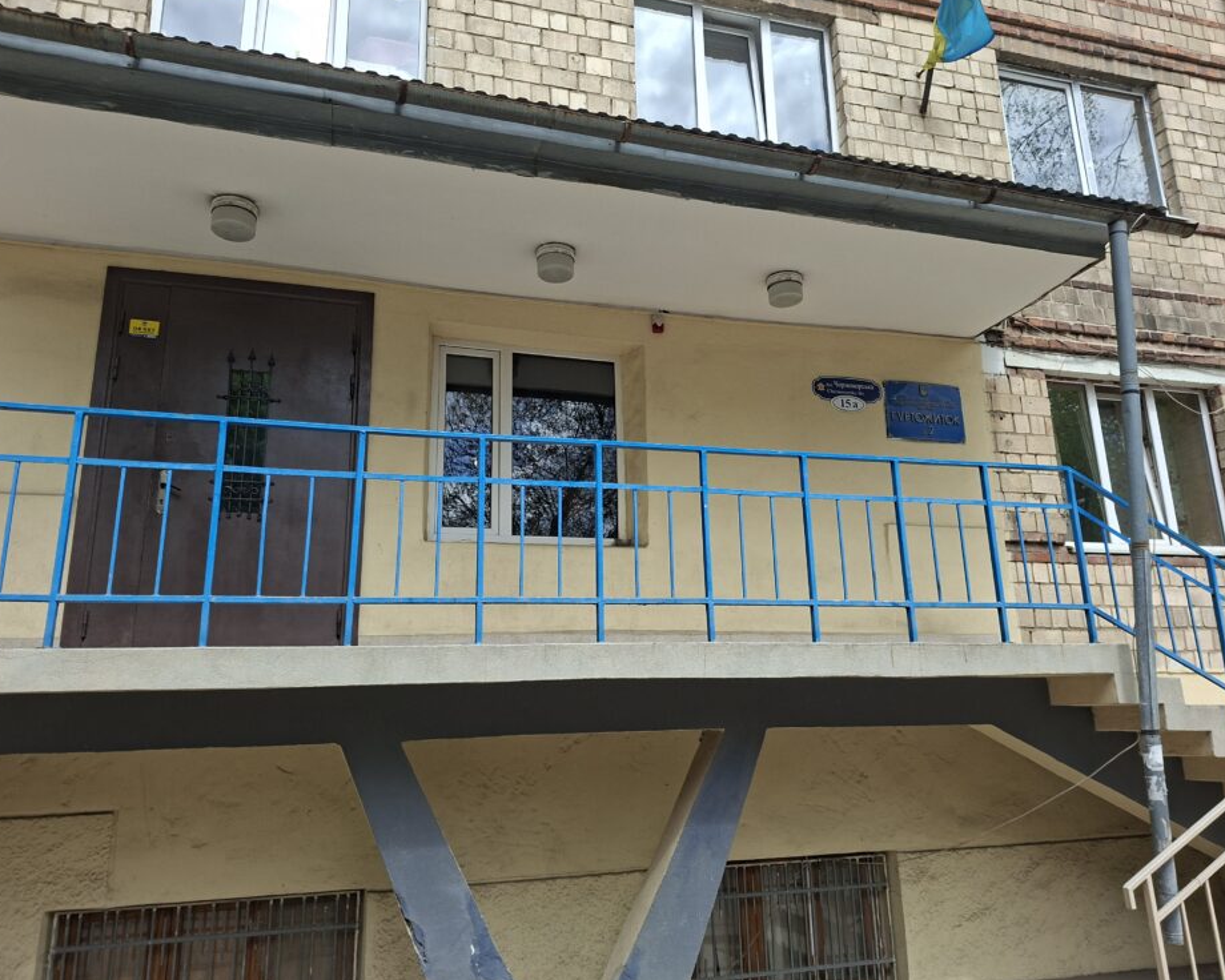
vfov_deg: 56.8
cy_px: 475
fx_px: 906
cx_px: 619
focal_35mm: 25
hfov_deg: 68.1
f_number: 1.8
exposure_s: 1/969
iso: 50
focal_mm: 5.54
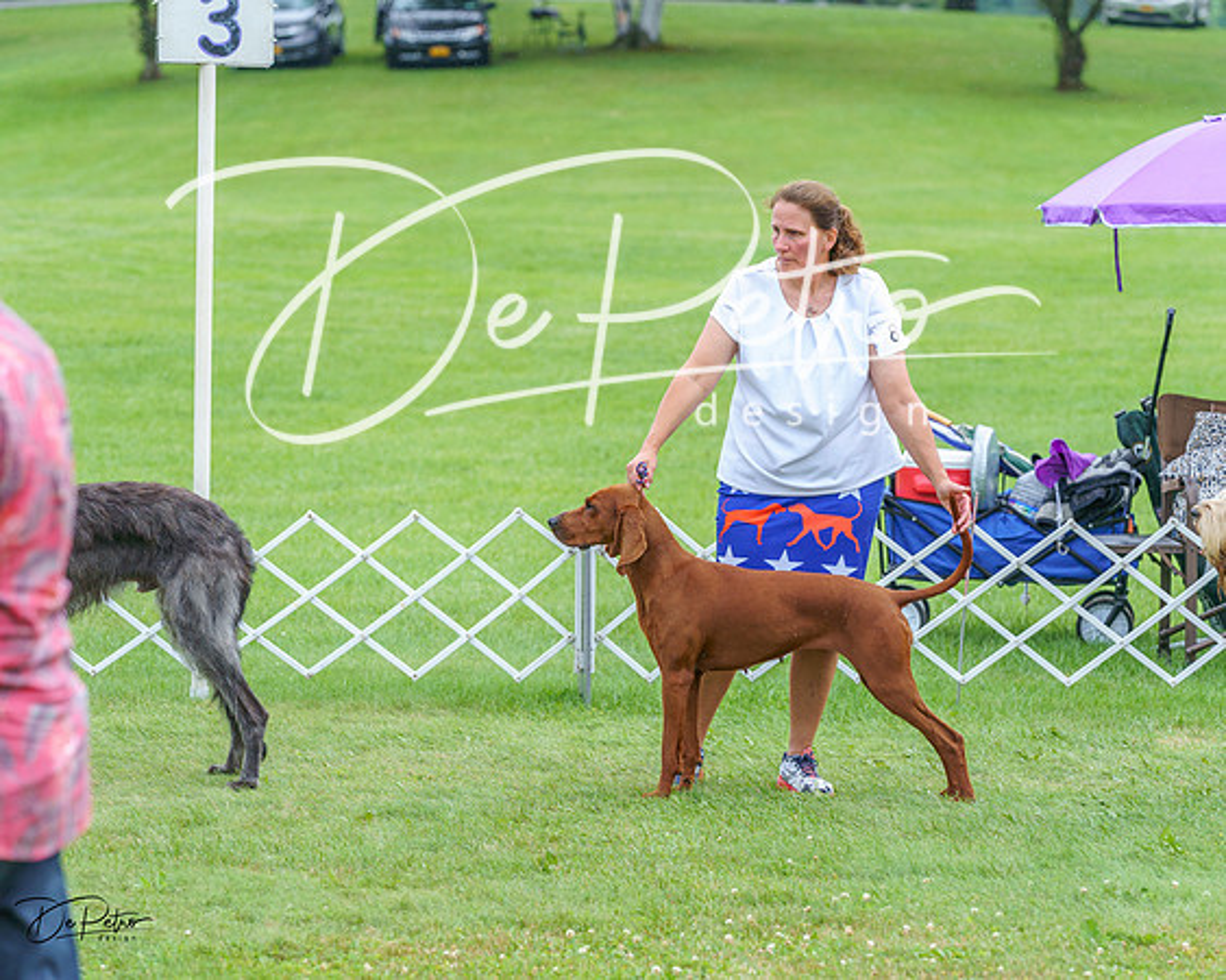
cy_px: 490
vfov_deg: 9.9
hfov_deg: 12.4
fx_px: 5637
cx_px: 613
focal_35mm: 155
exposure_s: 1/800
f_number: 5
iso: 400
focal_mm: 138
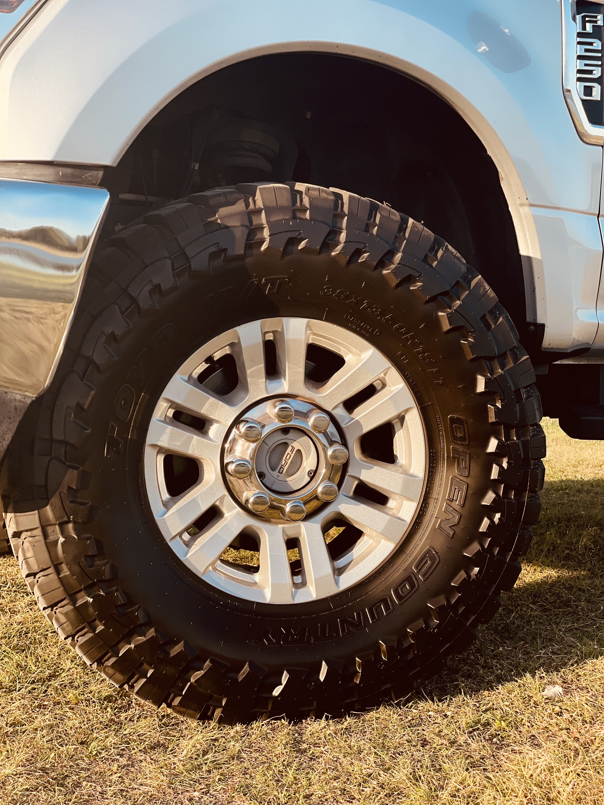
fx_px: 1210
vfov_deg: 36.8
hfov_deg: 28.0
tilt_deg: -2.1
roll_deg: +1.3
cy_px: 402
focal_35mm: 52
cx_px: 302
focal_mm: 6
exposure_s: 1/826
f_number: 2
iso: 32
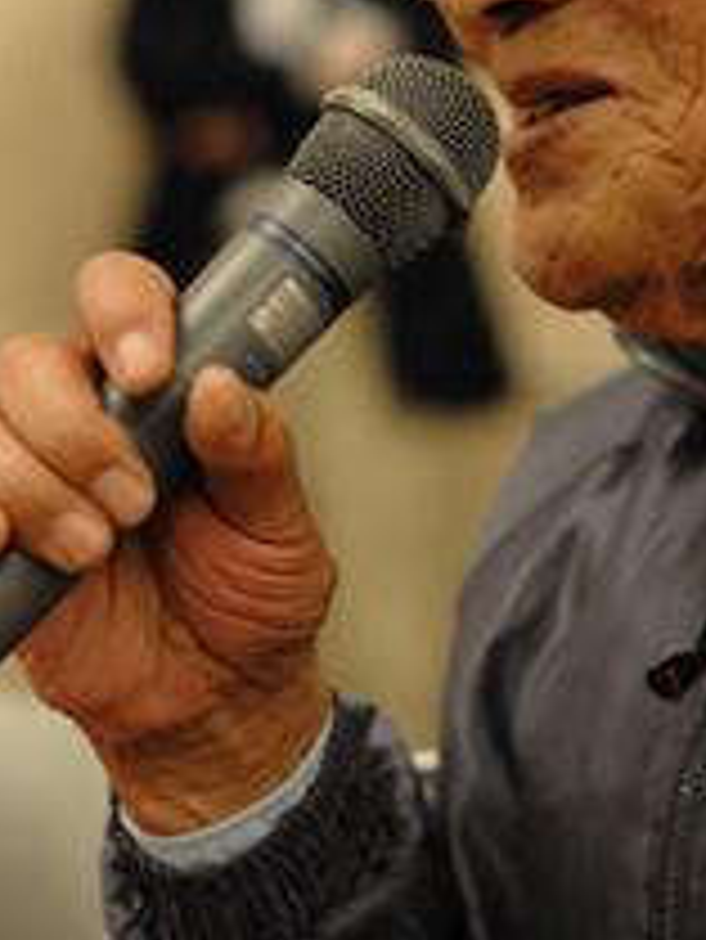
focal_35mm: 147
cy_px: -4
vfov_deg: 13.2
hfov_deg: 10.1
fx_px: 3993
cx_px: 607
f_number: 2.8
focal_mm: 50
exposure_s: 1/100
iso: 1600
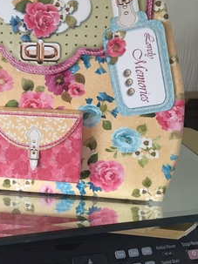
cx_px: 52
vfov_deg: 42.7
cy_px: 71
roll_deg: -1.2
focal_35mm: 43
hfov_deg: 33.0
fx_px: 328
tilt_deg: -11.5
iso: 80
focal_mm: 4.15
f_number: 2.2
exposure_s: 1/33
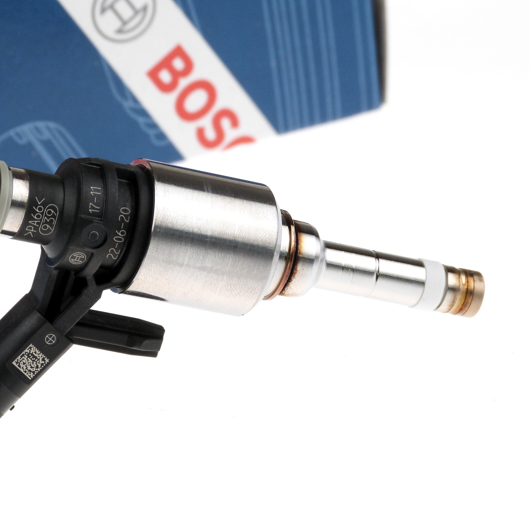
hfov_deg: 9.2
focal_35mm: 190
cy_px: 264
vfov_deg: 9.2
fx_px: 3285
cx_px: 230
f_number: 3.7
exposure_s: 1/200
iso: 200
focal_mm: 29
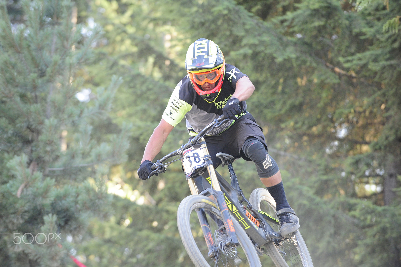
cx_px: 203
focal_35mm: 205
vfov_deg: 6.7
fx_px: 2282
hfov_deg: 10.0
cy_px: 136
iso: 1600
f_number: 5
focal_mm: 200
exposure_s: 1/500
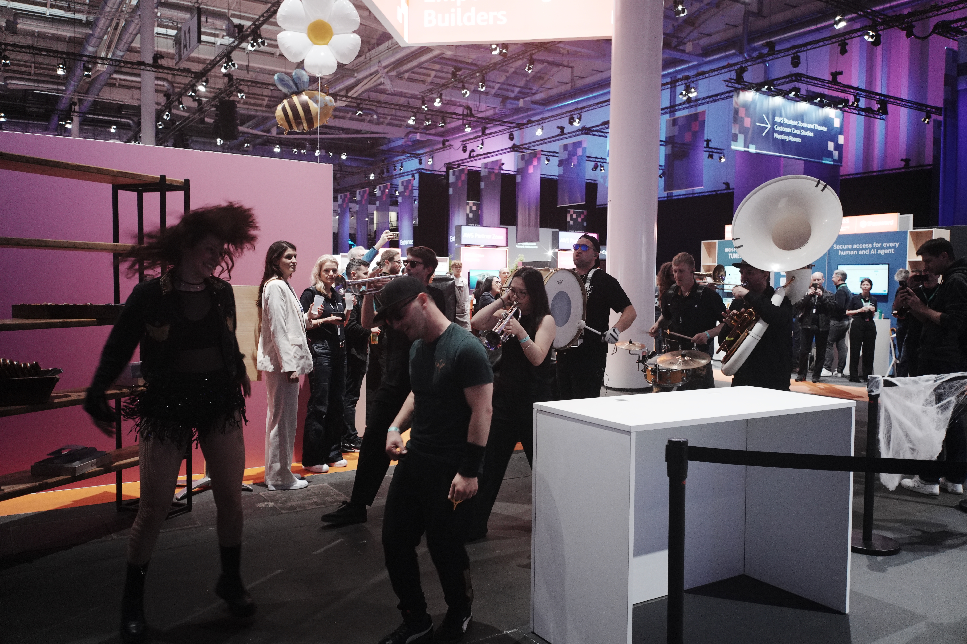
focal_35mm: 28
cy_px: 322
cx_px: 484
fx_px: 752
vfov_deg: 46.4
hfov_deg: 65.5
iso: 2500
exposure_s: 1/100
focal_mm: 28
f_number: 4.5
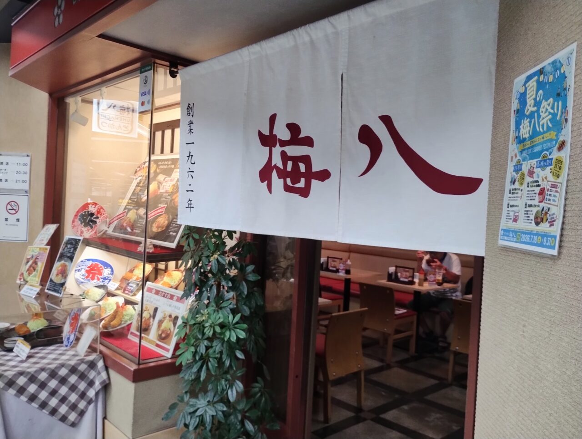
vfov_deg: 49.9
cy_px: 220
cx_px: 291
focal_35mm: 28
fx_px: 471
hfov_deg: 63.4
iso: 819
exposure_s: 1/40
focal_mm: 4.27
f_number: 1.8
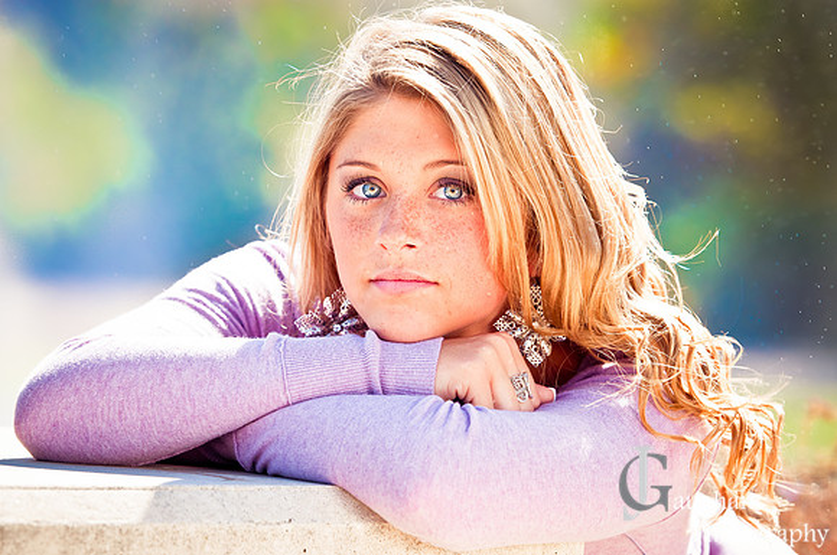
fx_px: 6269
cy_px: 278
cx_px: 418
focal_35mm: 270
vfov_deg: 5.1
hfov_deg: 7.6
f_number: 4
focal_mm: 180
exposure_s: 1/500
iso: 250
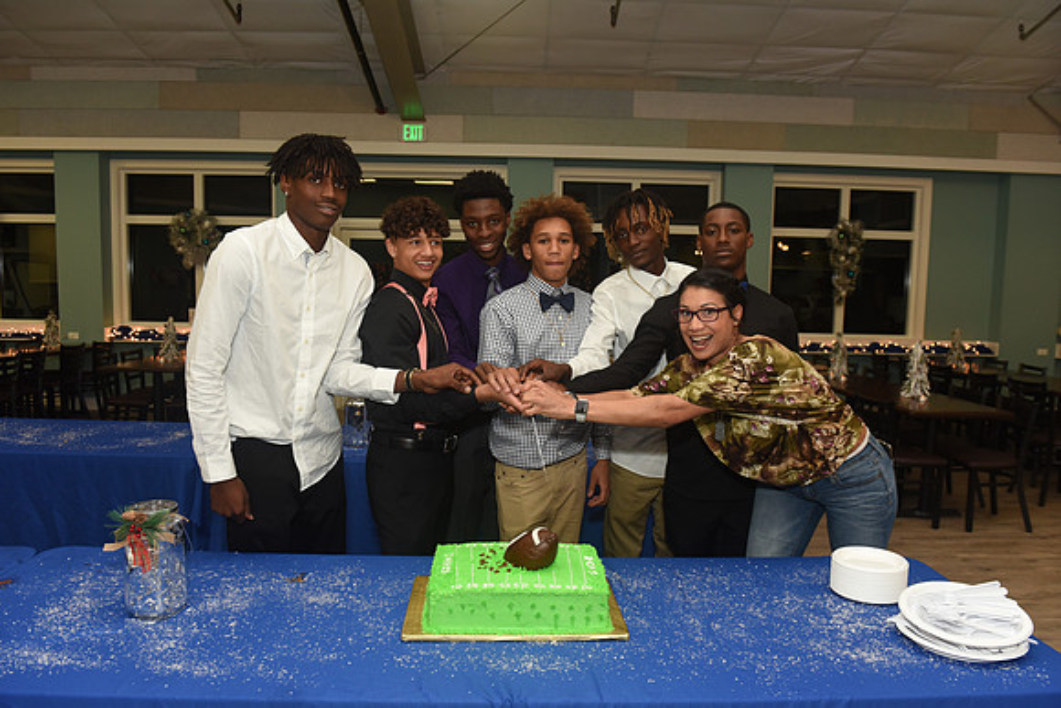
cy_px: 354
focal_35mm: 26
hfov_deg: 69.4
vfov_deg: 49.6
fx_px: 766
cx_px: 530
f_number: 5
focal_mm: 26
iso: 1250
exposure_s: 1/80
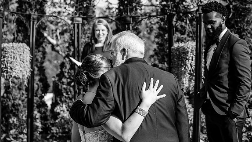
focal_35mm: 89
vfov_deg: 13.6
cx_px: 146
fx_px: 595
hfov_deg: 23.9
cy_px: 85
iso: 64
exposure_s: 1/200
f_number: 4
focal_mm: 70
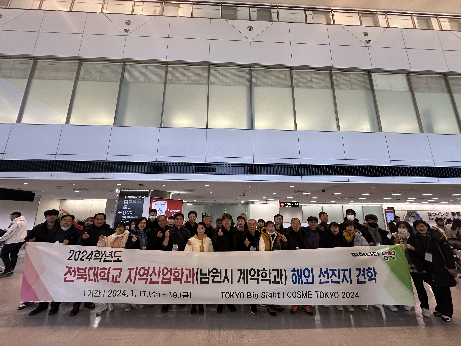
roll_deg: -0.3
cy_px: 173
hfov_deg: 102.1
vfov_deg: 85.7
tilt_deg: +12.9
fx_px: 186
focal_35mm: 14
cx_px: 230
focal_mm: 2.22
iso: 160
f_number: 2.2
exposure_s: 1/100
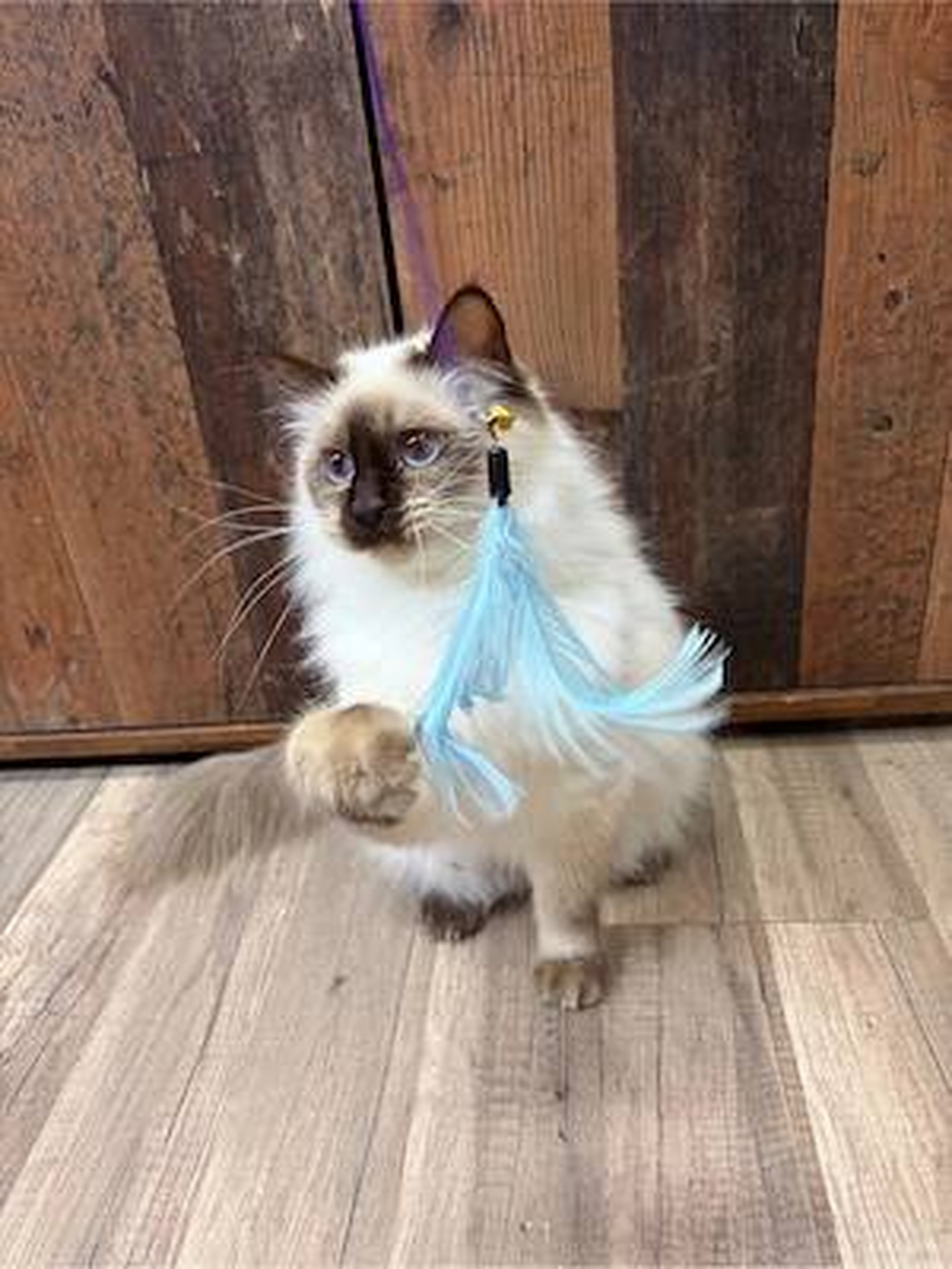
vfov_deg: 67.3
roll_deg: +7.1
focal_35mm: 26
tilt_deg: -28.7
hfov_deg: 53.1
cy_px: 634
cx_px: 476
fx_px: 953
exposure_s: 1/50
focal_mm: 5.96
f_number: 1.6
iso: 160
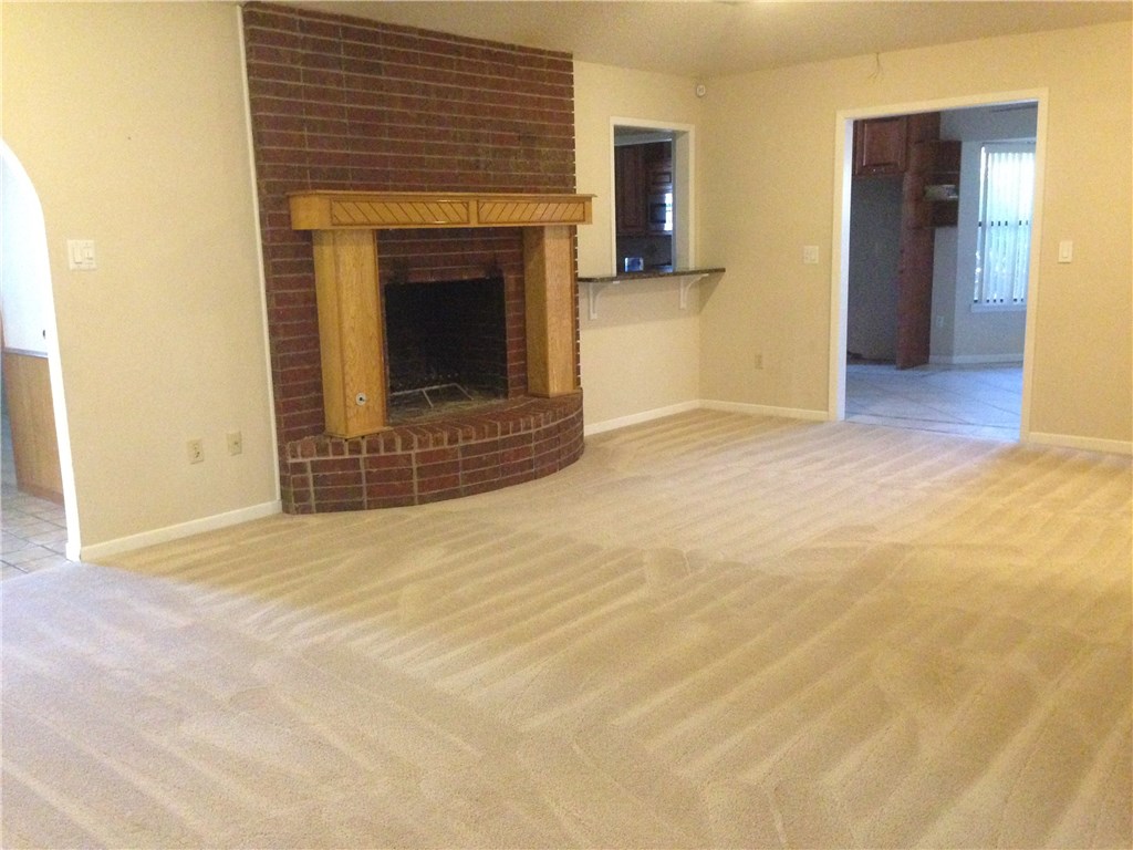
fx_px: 1080
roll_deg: +1.6
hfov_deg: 55.4
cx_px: 566
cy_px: 425
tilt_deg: -10.2
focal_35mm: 33
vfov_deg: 42.9
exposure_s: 1/15
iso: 640
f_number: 2.4
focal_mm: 4.12
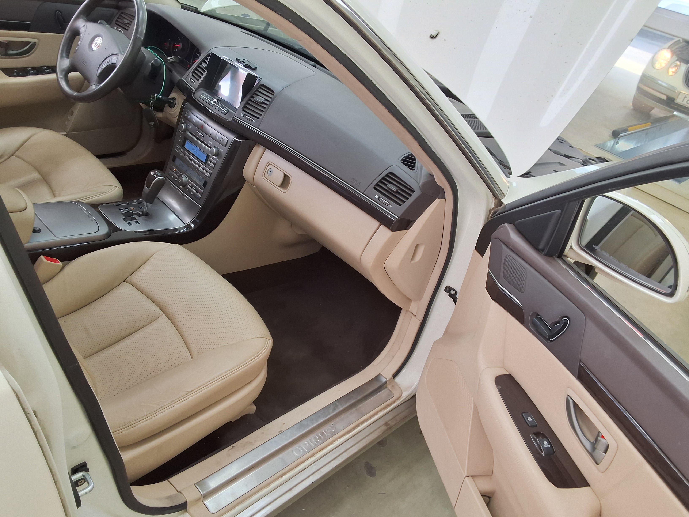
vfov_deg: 49.7
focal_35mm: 28
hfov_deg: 63.4
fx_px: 557
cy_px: 258
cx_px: 344
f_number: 1.9
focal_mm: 2.91
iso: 50
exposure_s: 1/120
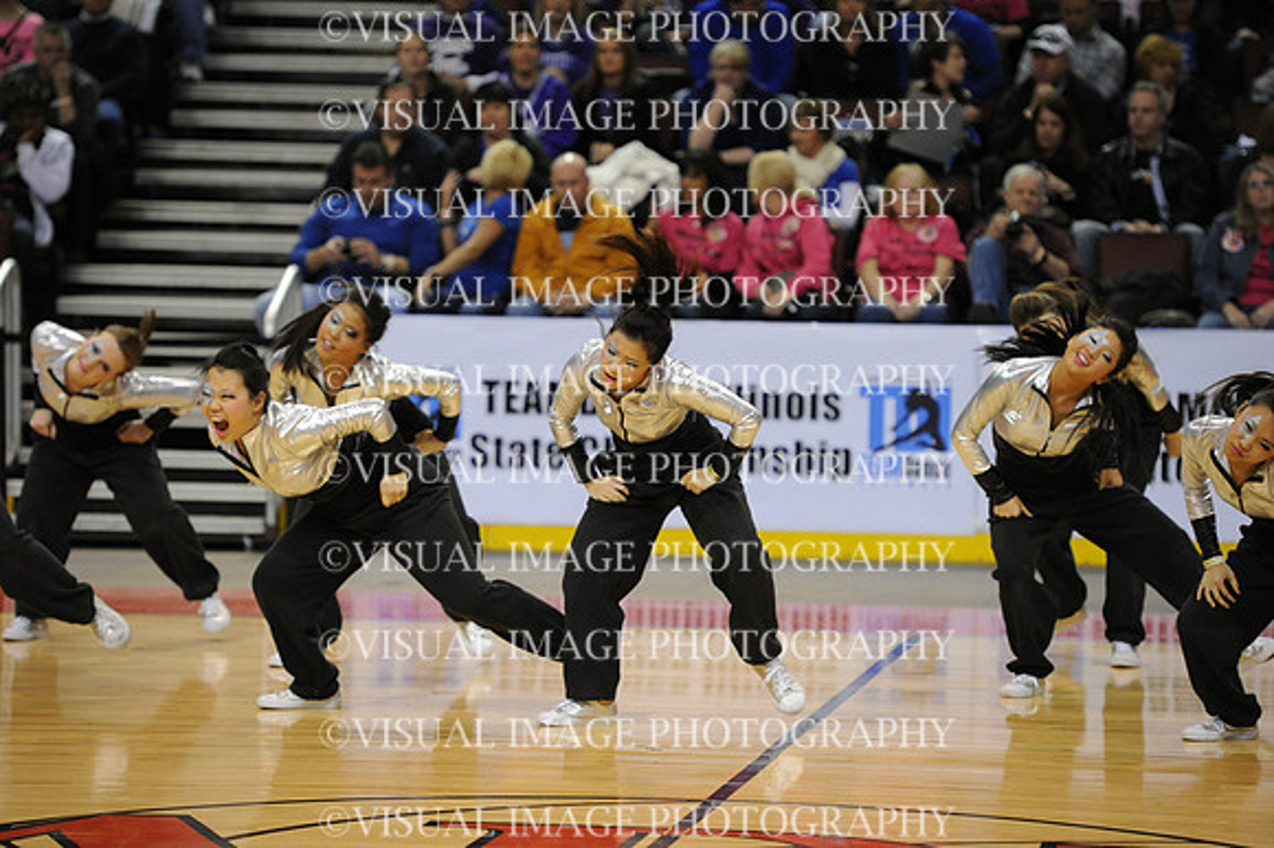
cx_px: 637
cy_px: 424
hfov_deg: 12.1
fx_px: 6012
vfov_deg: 8.1
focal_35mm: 170
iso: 5000
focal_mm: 170
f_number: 3.2
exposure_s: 1/640
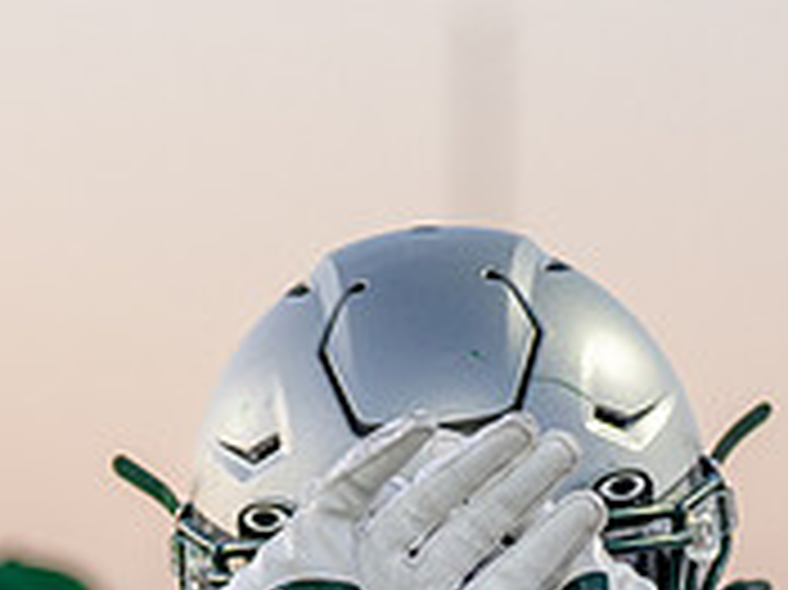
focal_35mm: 446
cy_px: 676
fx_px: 10146
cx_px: 375
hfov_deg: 4.4
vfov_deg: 3.3
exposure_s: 1/1000
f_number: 2.8
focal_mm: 105
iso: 1250
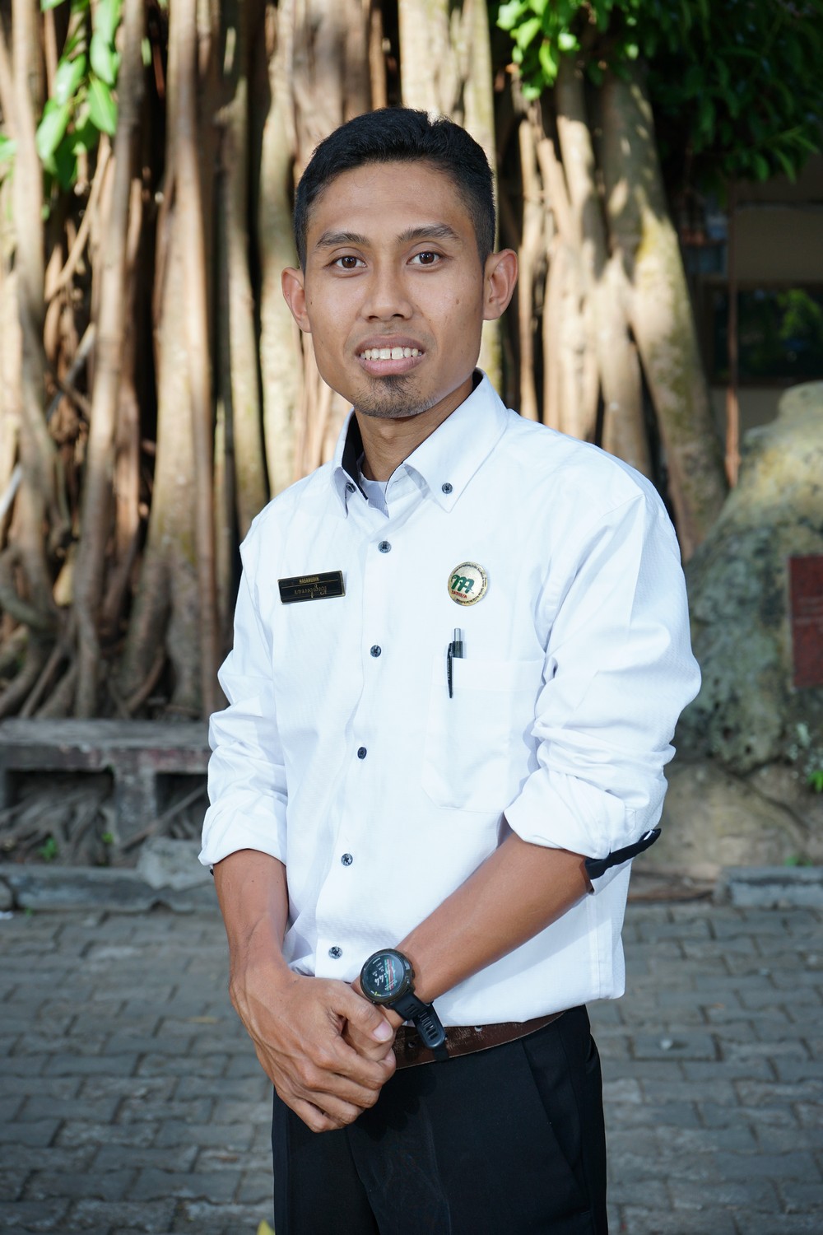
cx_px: 412
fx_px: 1989
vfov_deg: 34.5
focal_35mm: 58
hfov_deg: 23.4
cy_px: 618
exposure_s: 1/160
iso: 160
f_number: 6.3
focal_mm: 58
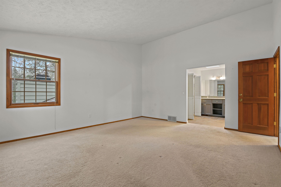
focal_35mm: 16
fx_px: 125
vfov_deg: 73.7
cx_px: 140
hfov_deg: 96.8
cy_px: 94
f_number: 8
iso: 400
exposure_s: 2.5
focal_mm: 16
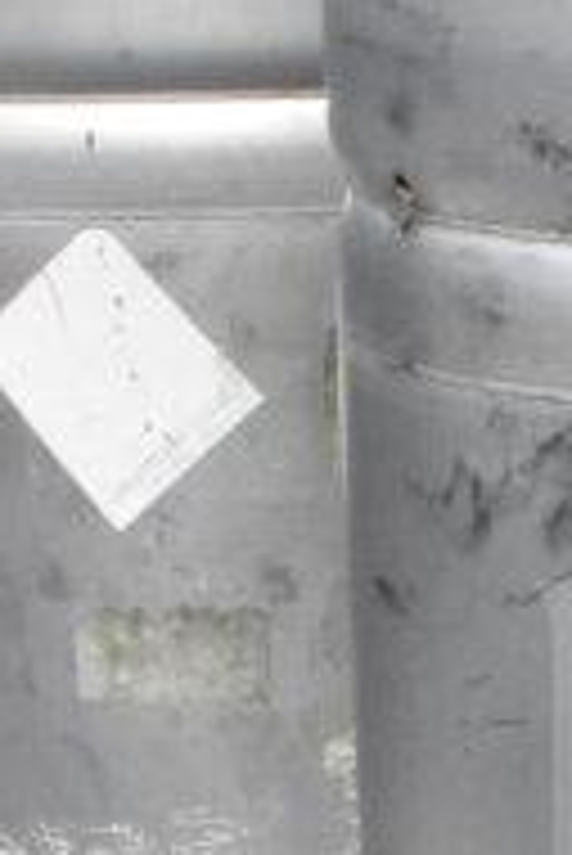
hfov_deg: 7.8
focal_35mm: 173
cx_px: 937
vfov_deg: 11.7
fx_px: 4115
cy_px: 938
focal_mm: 24
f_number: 25
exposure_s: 1/3200
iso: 6400
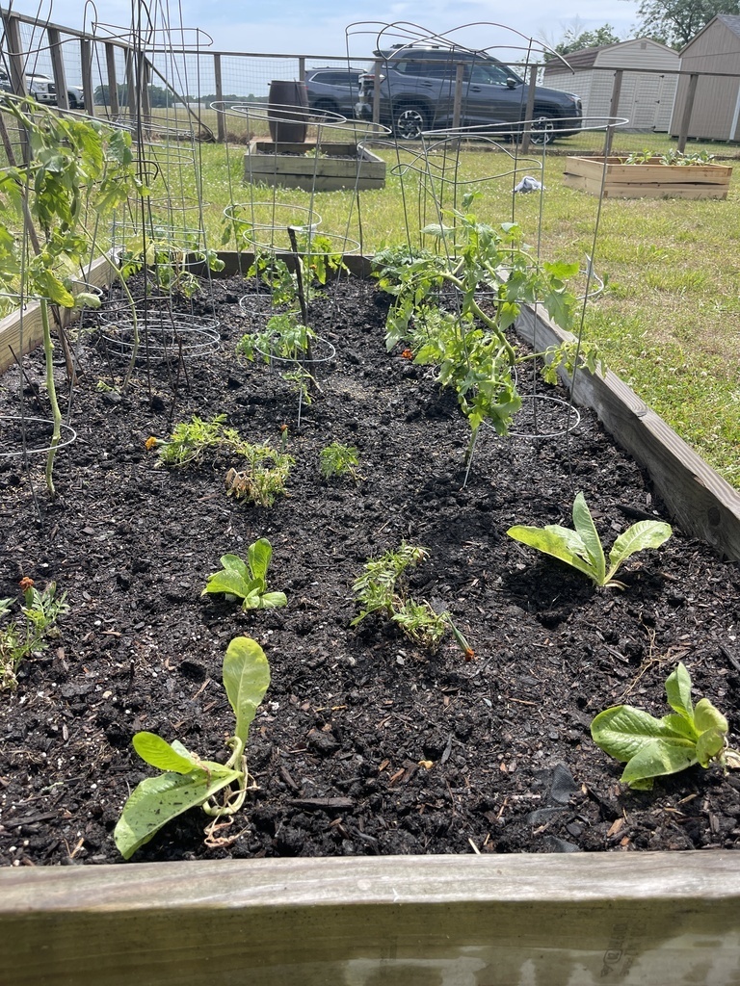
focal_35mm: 25
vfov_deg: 69.4
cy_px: 493
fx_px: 713
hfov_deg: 54.9
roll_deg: -3.1
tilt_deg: -27.1
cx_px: 370
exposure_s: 1/1420
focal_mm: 5.1
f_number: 1.6
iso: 32
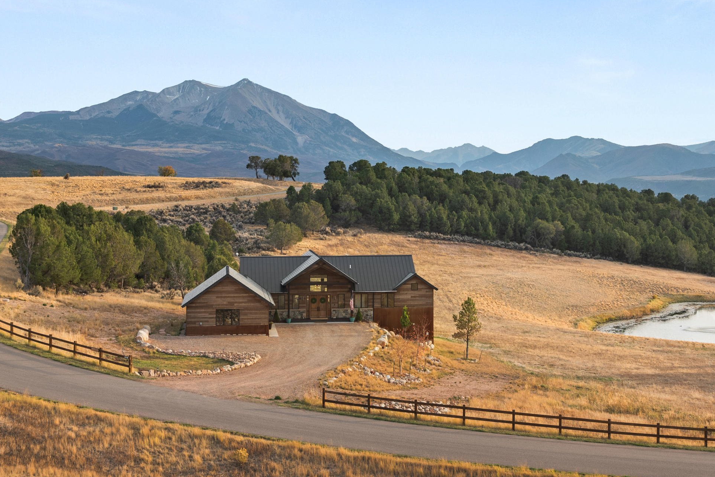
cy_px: 160
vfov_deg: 26.9
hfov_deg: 39.5
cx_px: 397
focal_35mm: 50
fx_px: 993
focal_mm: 32
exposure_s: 1/40
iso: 250
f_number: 7.1
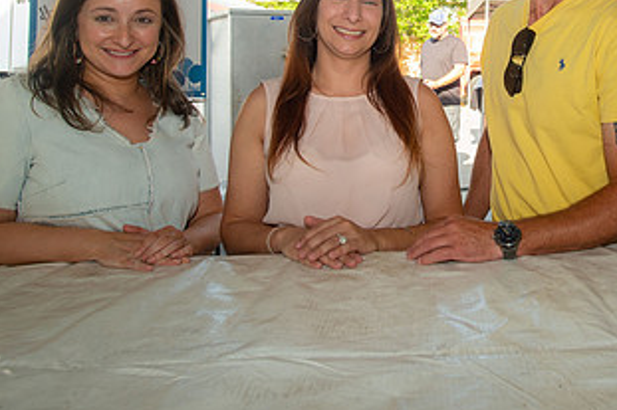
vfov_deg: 31.4
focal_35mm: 41
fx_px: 702
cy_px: 59
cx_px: 464
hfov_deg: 45.7
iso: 250
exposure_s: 1/160
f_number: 5.6
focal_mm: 22
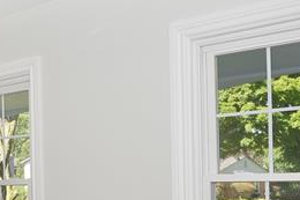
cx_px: -52
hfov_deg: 26.9
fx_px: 558
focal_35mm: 67
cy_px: 219
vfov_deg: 19.4
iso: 125
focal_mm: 17
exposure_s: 1/60
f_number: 8
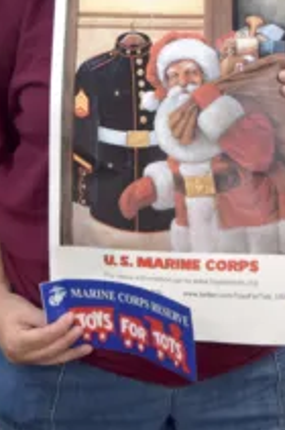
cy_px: 84
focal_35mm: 103
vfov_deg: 19.6
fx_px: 1229
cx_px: 176
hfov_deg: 13.2
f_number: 4.2
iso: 400
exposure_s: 1/60
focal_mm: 29
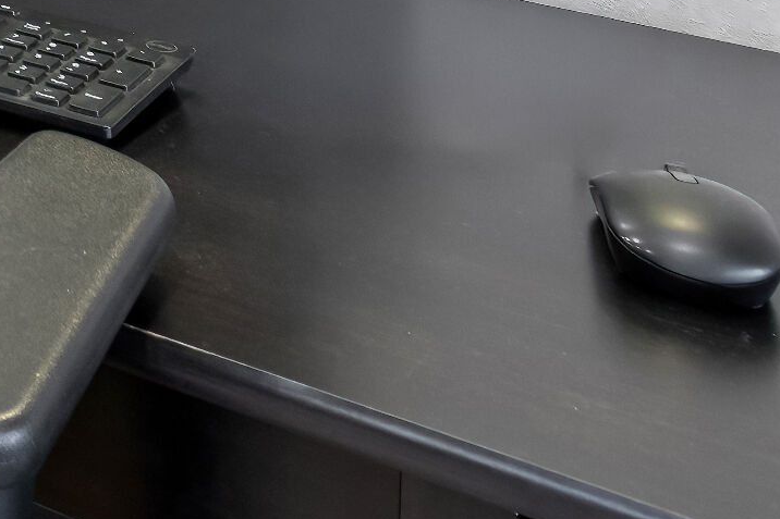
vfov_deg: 13.4
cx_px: -800
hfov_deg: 16.9
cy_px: -512
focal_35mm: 88
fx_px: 1906
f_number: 8
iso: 400
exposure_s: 1/3
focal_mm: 14
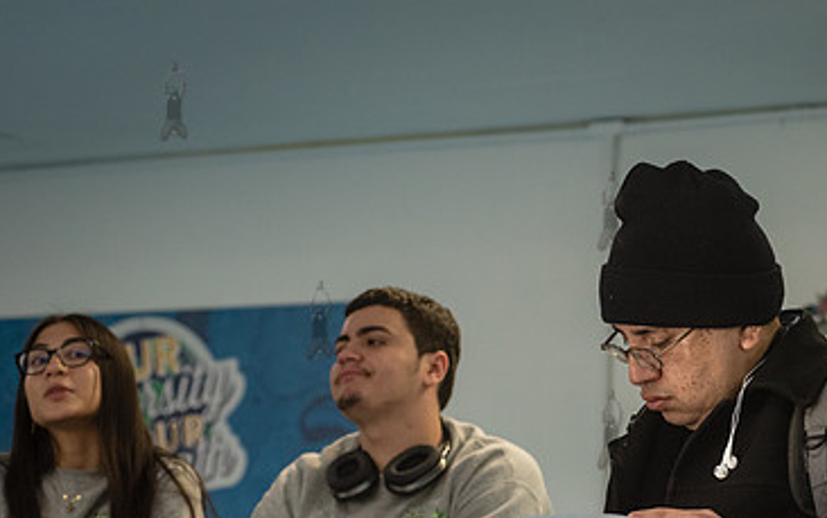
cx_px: 610
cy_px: 429
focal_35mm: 130
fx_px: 2931
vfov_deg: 10.1
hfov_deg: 16.0
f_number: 4.5
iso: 2500
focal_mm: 80
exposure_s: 1/200
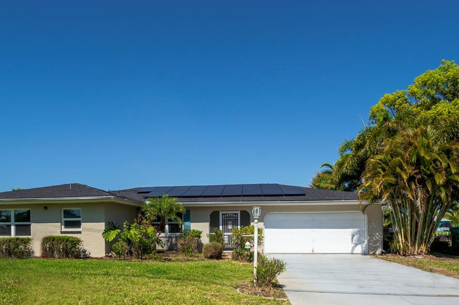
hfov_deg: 75.8
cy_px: 230
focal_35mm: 23
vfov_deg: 52.5
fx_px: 293
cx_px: 198
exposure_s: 1/250
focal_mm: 10
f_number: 8
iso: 100
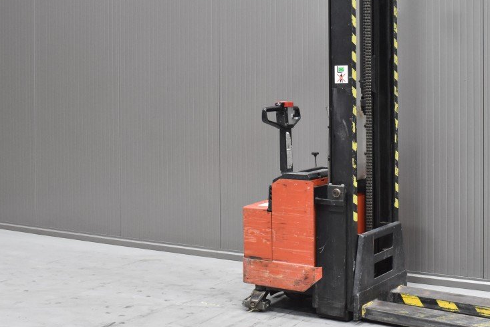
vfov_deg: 24.9
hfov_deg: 36.1
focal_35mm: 54
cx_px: 363
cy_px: 108
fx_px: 735
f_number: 7.1
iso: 1600
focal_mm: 22
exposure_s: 1/15
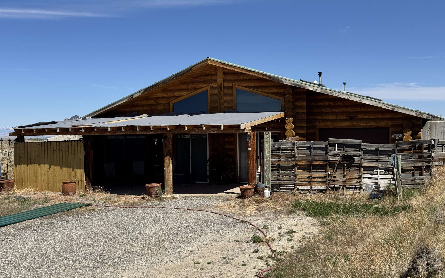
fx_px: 618
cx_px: 222
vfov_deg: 25.3
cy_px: 131
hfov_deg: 39.6
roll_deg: +0.9
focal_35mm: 51
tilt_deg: -1.1
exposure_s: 1/5848
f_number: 1.78
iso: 64
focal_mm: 6.76
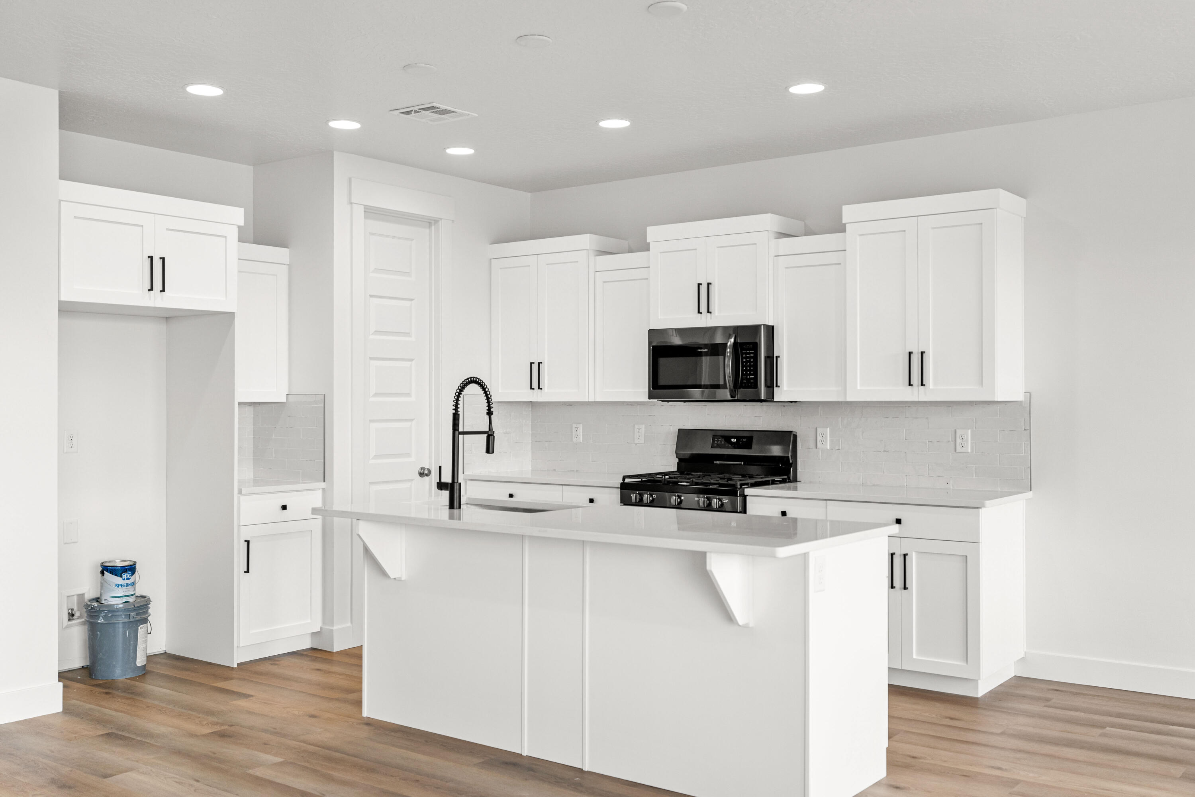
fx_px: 1162
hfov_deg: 54.4
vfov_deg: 37.9
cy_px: 398
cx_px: 598
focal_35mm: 35
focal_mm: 35
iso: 400
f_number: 2.8
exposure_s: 1/125
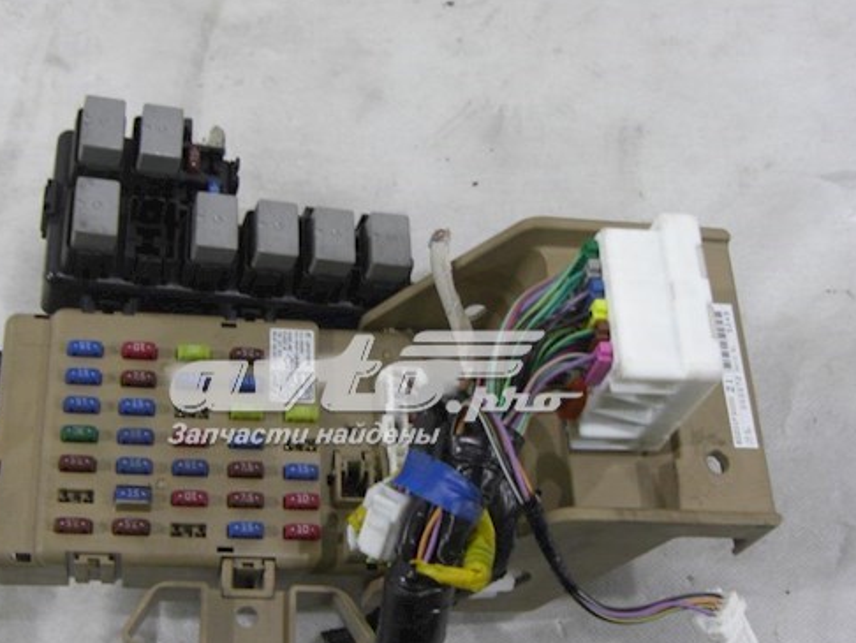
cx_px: 370
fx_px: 1237
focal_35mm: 50
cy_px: 384
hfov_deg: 38.1
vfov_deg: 29.1
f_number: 2.8
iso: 200
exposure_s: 1/20
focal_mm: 7.9
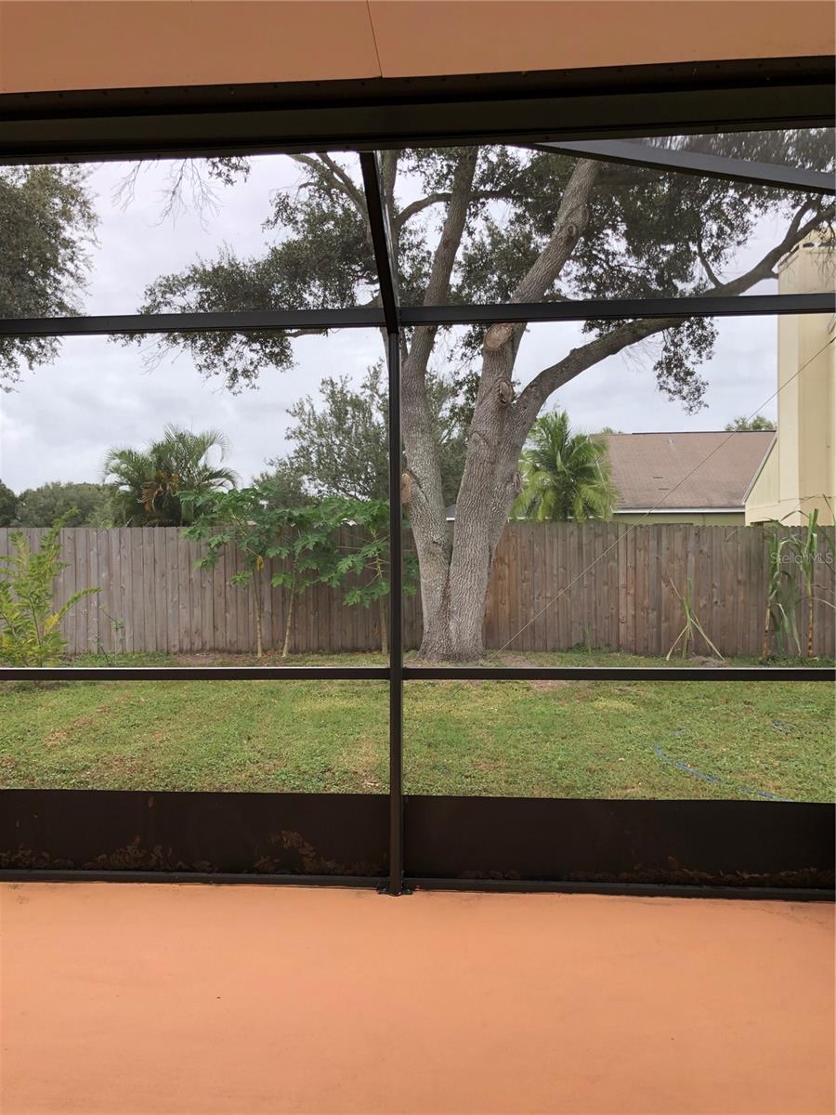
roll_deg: +0.4
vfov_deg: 63.4
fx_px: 902
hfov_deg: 49.7
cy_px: 558
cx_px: 418
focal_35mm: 28
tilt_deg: +0.3
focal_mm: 4
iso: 20
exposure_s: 1/178
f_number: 1.8
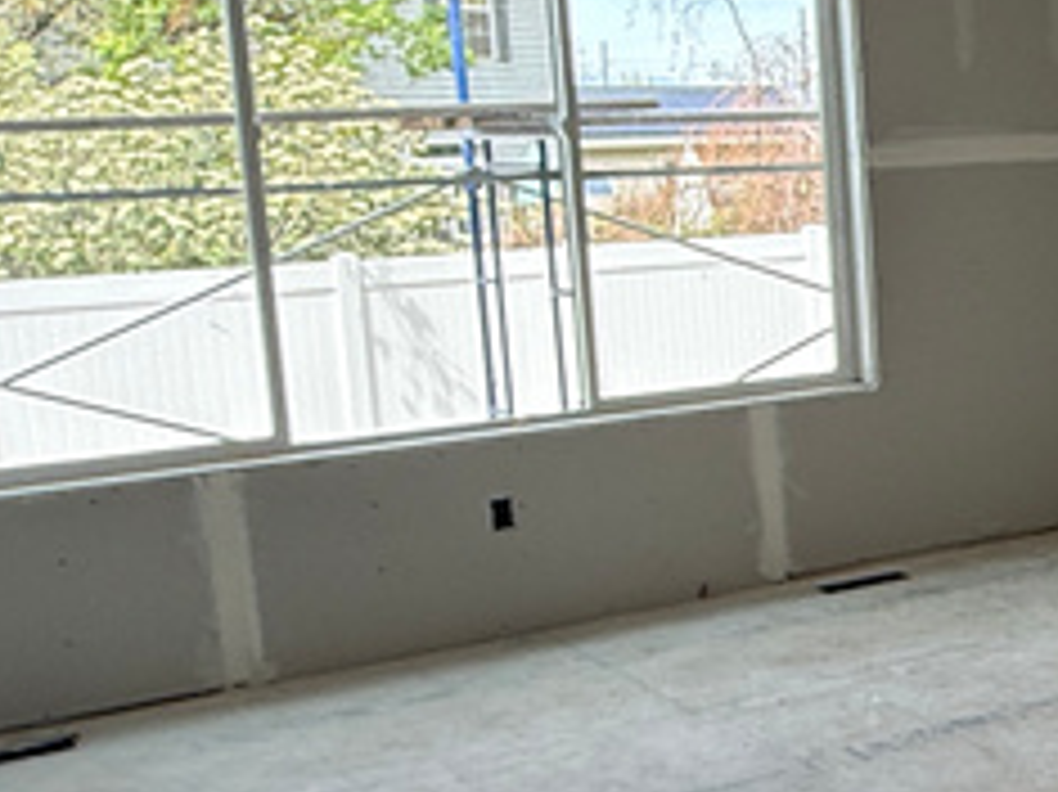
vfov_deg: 24.0
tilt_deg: -9.9
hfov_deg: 28.0
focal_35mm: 61
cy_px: 432
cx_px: 1243
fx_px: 1863
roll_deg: +1.8
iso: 64
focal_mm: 2.22
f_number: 2.2
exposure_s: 1/173
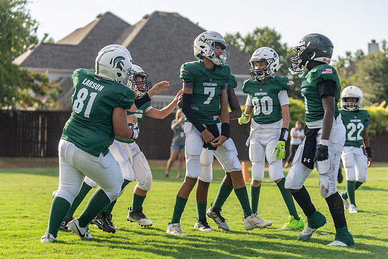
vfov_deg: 16.1
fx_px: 916
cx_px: 196
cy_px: 131
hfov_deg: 23.9
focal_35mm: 85
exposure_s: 1/1250
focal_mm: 84
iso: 100
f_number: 2.8
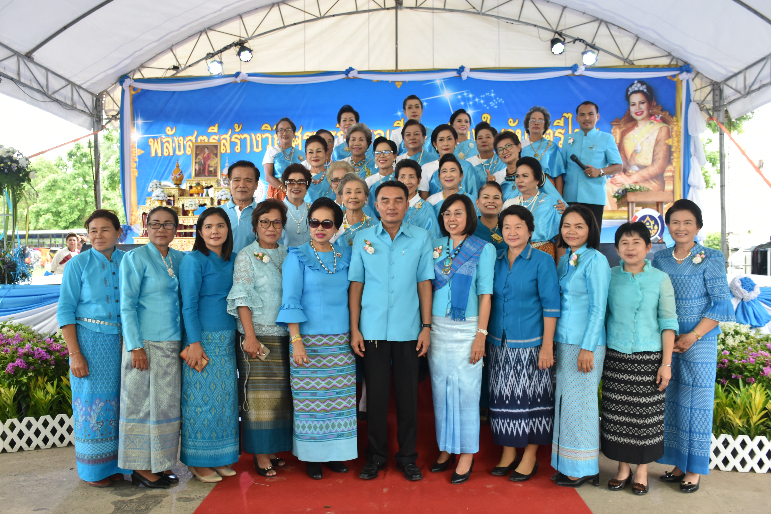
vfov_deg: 43.6
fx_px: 642
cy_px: 257
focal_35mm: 30
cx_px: 386
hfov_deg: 61.9
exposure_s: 1/100
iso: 400
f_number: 5
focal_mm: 20
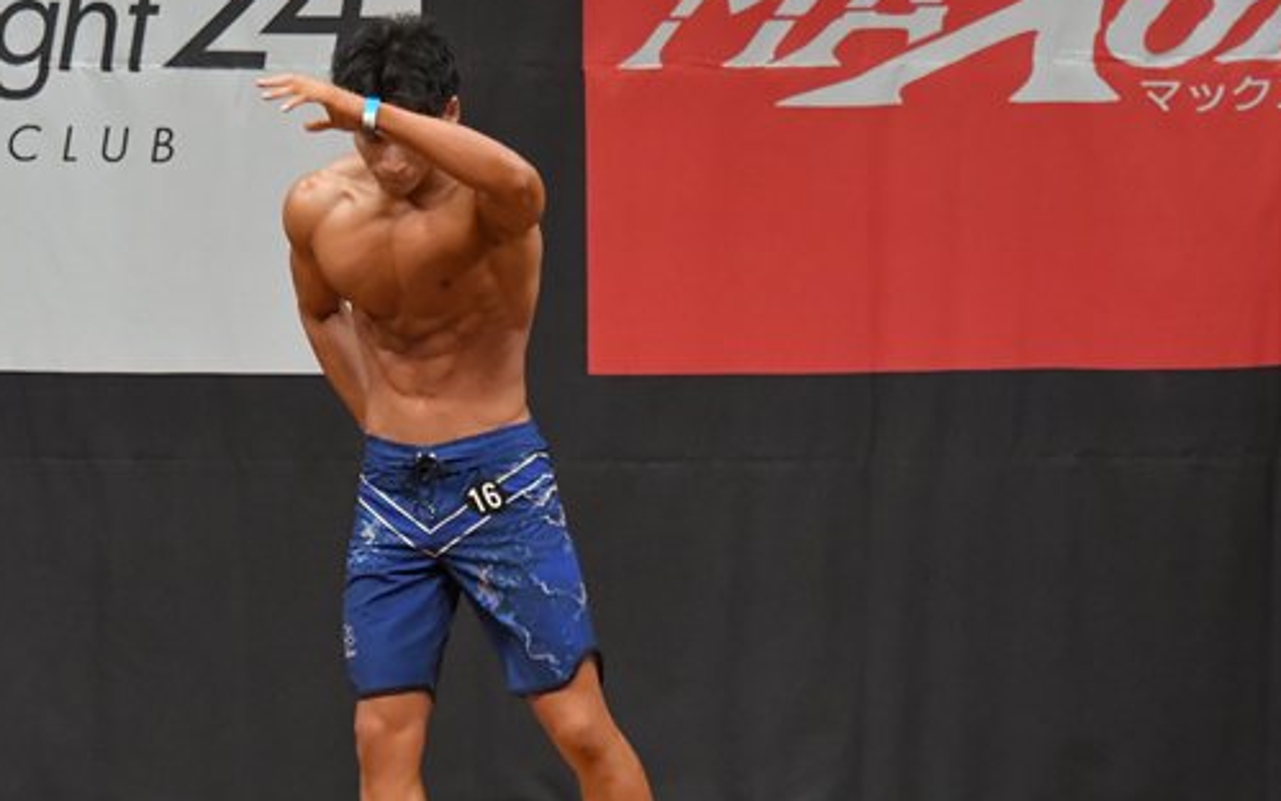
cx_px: 322
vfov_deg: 3.5
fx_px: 13268
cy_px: 544
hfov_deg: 5.5
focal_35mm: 380
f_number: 5.6
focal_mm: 160
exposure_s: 1/400
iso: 6400
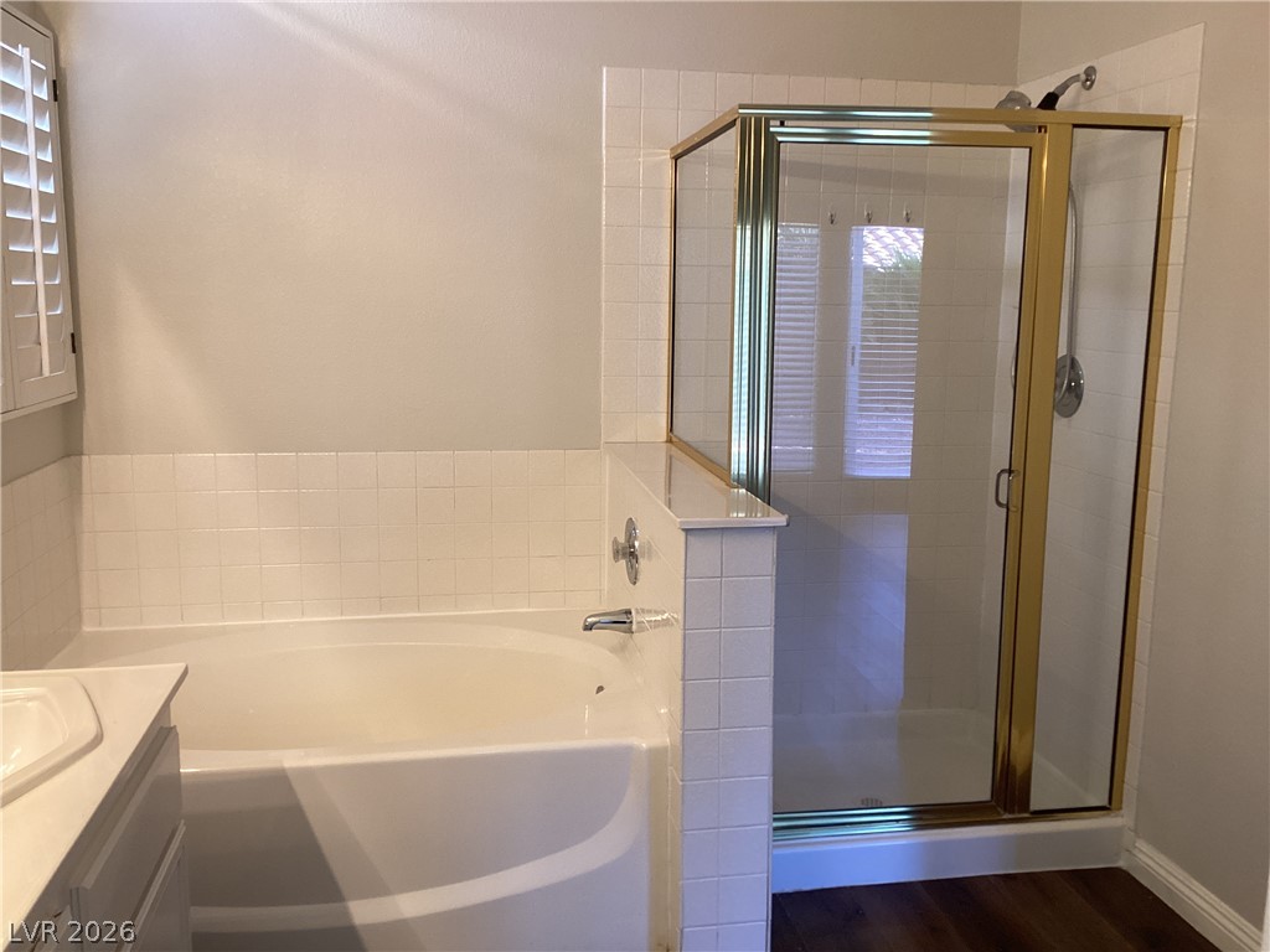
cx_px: 635
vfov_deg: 45.4
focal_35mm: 31
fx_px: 1137
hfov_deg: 58.4
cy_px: 476
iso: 125
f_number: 2.4
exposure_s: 1/50
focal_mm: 3.3
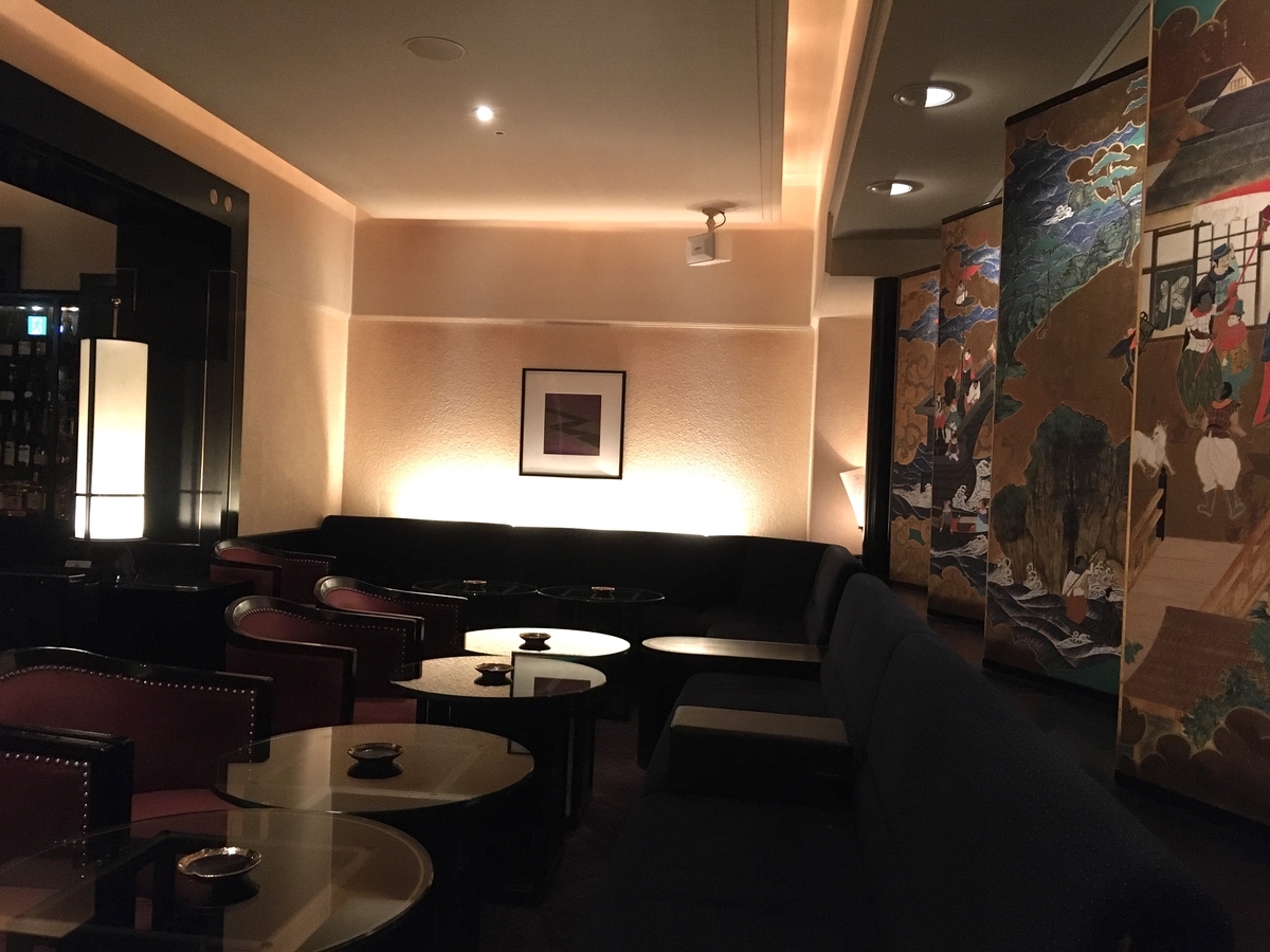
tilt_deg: -0.7
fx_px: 1064
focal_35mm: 29
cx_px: 635
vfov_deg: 48.2
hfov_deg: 61.7
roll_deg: -2.3
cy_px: 476
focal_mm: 4.15
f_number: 2.2
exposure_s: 1/15
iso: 320
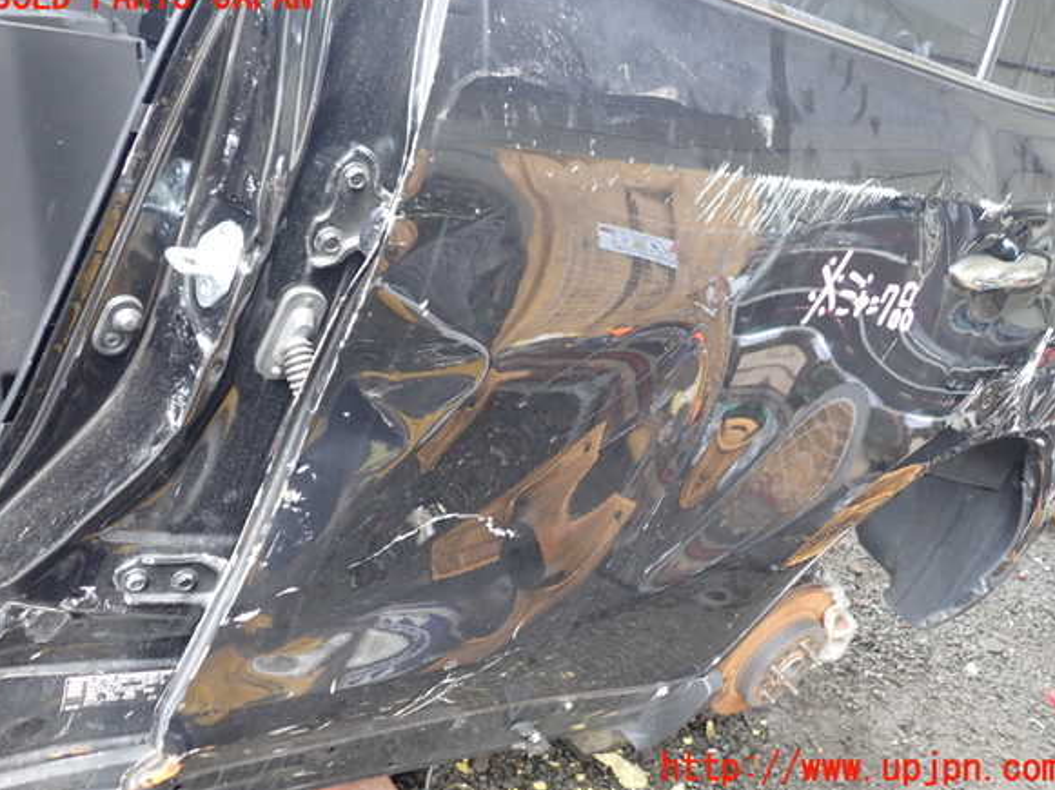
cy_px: 383
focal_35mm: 31
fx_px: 944
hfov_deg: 58.4
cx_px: 527
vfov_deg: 45.4
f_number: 2.3
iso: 200
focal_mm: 5.4
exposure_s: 1/50
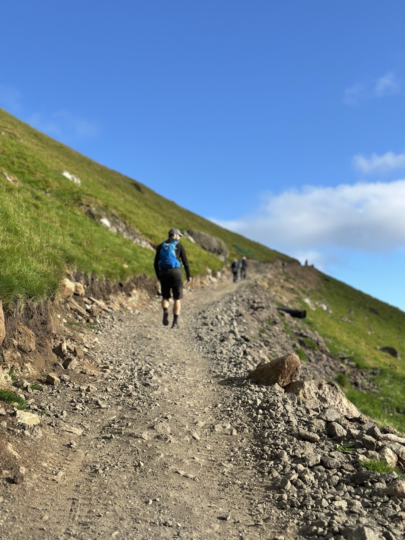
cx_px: 202
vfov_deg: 39.7
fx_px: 749
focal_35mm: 48
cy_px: 270
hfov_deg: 30.3
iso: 100
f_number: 1.78
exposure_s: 1/4016
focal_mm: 6.86
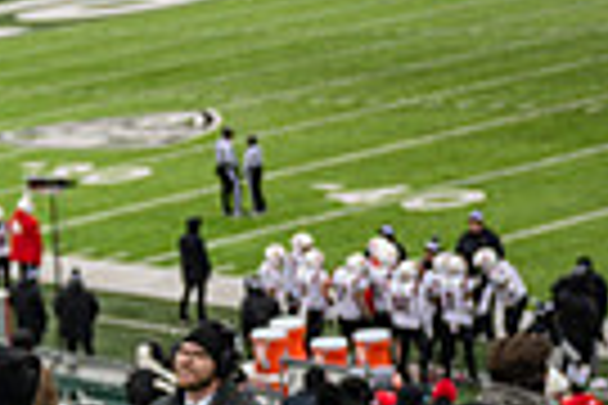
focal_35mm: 137
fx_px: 2314
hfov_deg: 12.9
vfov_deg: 9.9
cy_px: 484
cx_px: -640
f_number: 2.8
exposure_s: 1/500
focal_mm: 32
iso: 160
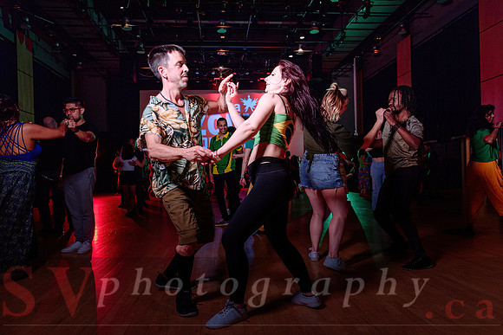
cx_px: 252
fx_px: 354
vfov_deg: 50.7
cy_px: 174
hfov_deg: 70.8
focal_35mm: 25
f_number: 2.8
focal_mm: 24
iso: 1000
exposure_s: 1/60
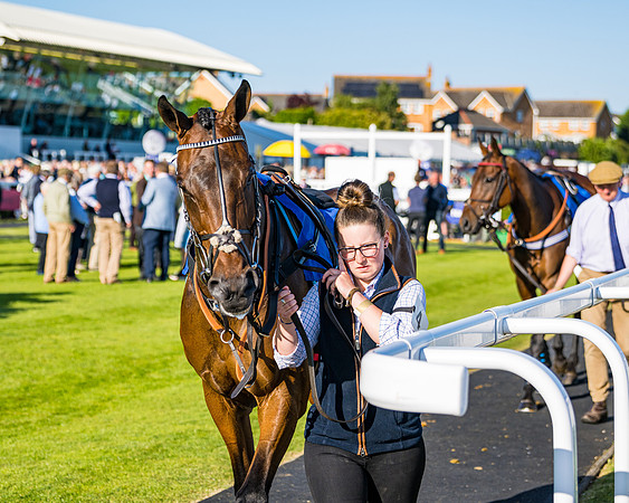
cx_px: 292
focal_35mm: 95
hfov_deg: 20.3
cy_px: 259
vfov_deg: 16.3
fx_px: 1761
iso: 200
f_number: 4
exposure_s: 1/2000
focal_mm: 75
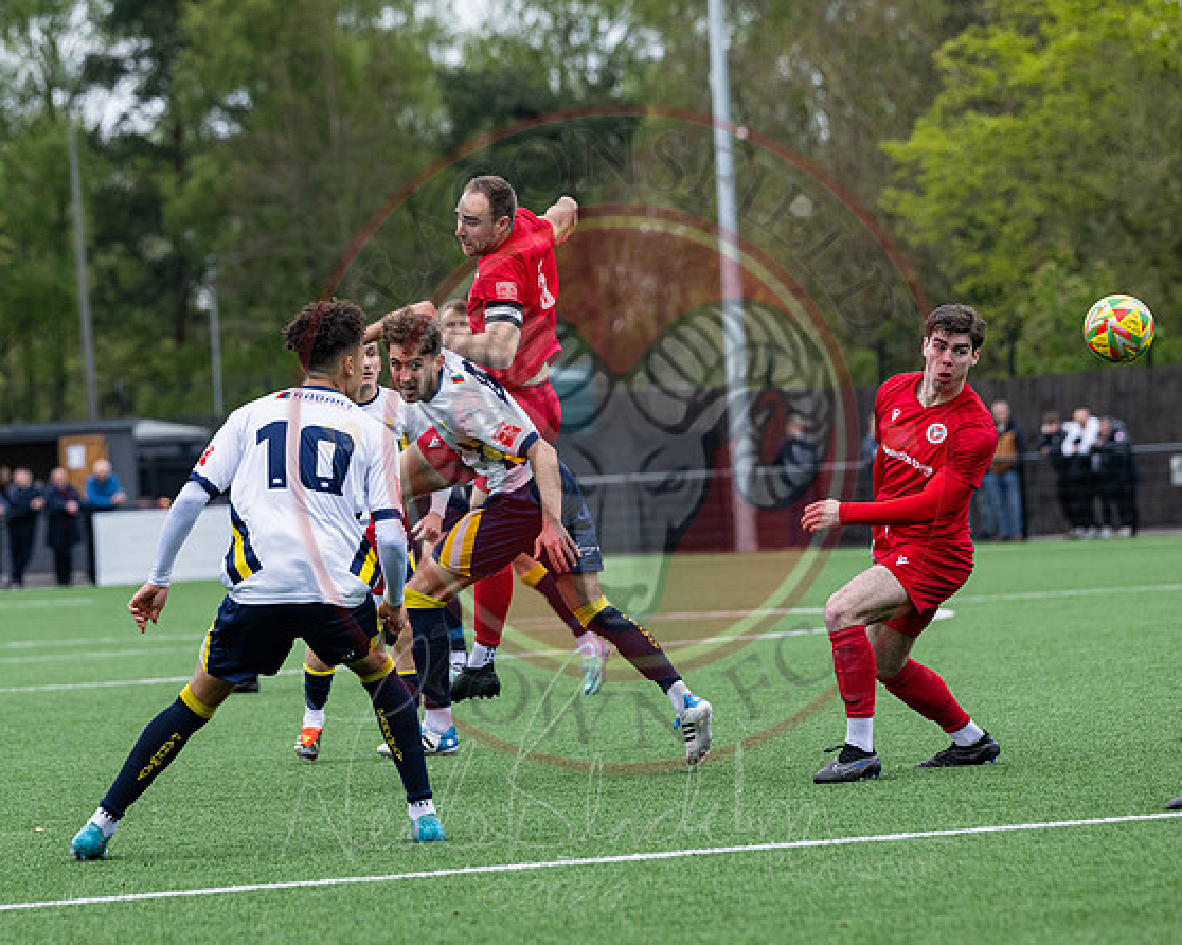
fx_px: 7903
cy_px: 319
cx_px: 444
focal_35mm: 226
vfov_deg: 6.8
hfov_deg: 8.6
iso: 500
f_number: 4
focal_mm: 150
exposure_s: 1/3200
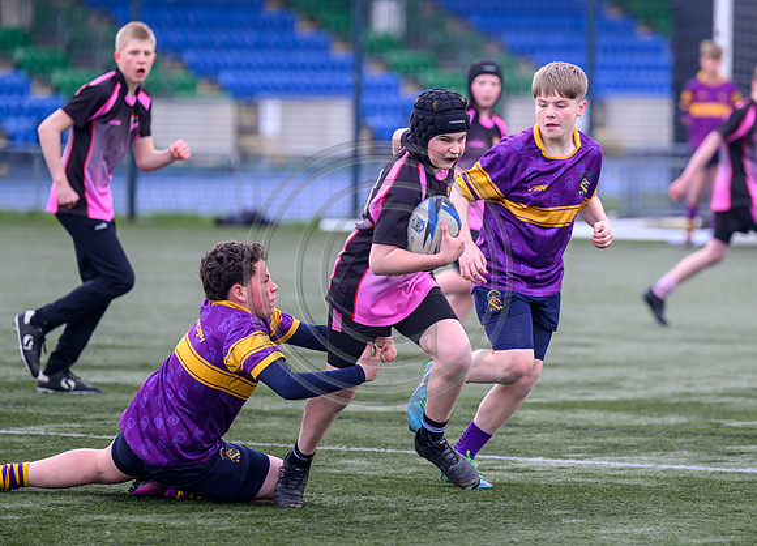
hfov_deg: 6.2
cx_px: 476
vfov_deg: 4.5
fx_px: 6970
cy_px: 247
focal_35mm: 323
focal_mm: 260
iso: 1250
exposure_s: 1/1600
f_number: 4
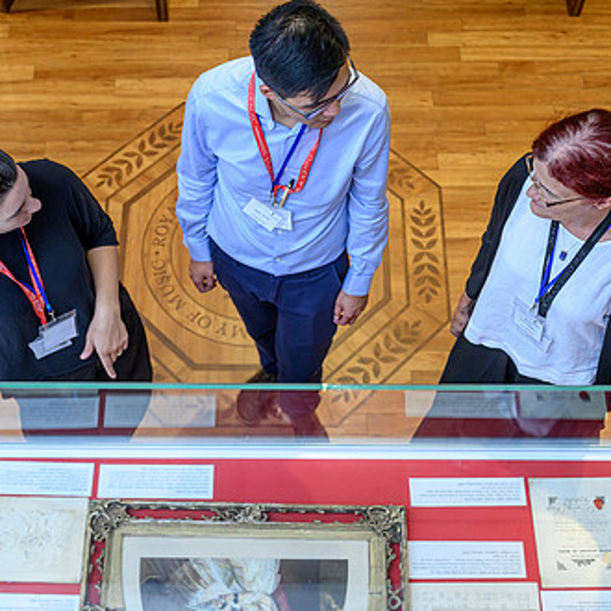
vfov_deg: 31.6
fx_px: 1078
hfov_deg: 31.6
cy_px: 330
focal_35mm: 54
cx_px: 272
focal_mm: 35
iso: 1600
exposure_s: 1/100
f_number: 3.2
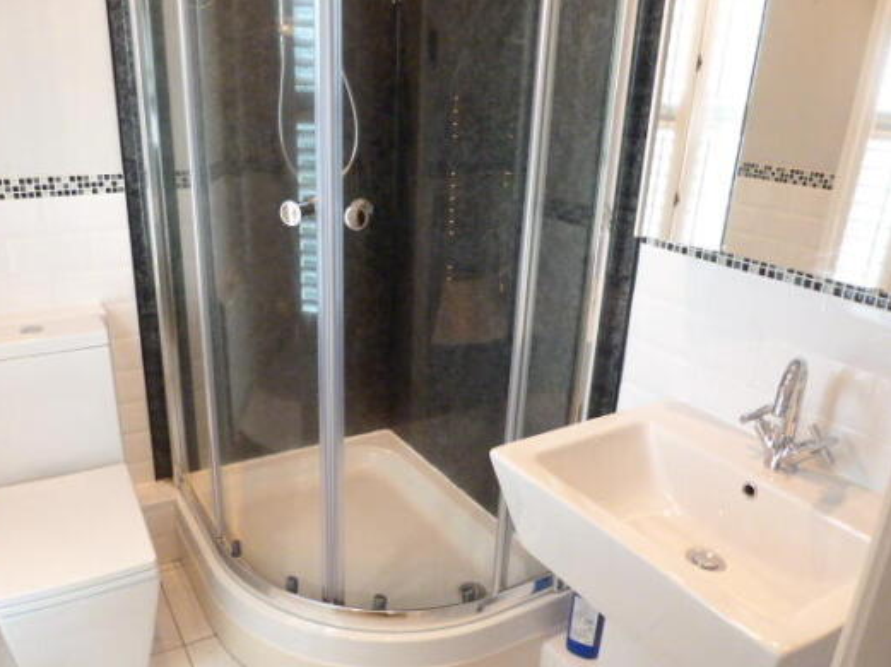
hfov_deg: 63.3
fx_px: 720
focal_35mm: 28
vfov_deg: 49.7
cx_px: 396
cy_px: 357
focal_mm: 4.5
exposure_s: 1/40
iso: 800
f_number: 2.8
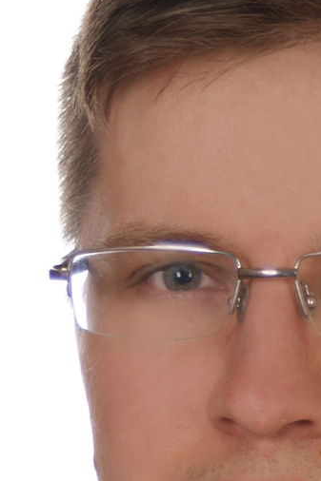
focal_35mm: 473
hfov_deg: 2.9
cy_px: 480
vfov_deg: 4.4
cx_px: 354
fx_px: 6330
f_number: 6.3
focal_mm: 90
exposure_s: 1/125
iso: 100
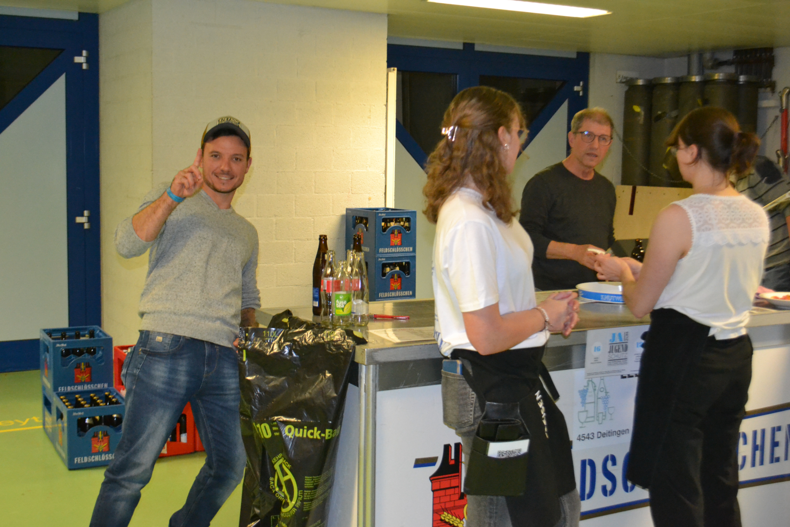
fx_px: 987
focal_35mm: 45
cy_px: 264
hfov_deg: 43.6
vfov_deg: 29.9
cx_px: 395
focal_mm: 30
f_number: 4.5
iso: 3200
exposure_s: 1/60
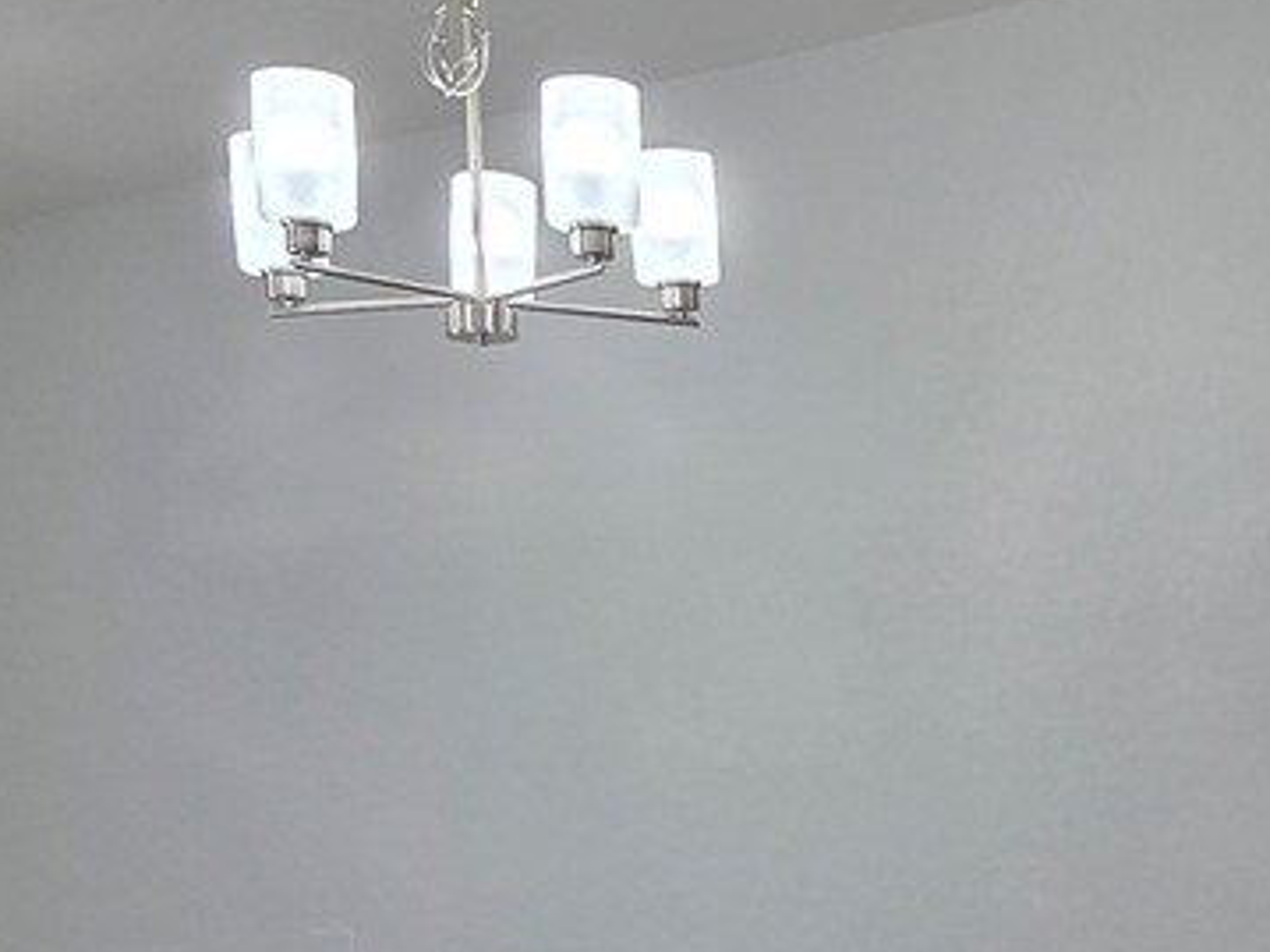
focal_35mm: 58
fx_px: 2127
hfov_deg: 30.7
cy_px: 966
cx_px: 1284
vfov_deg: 24.0
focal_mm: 2.2
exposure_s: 1/120
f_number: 2.2
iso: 64
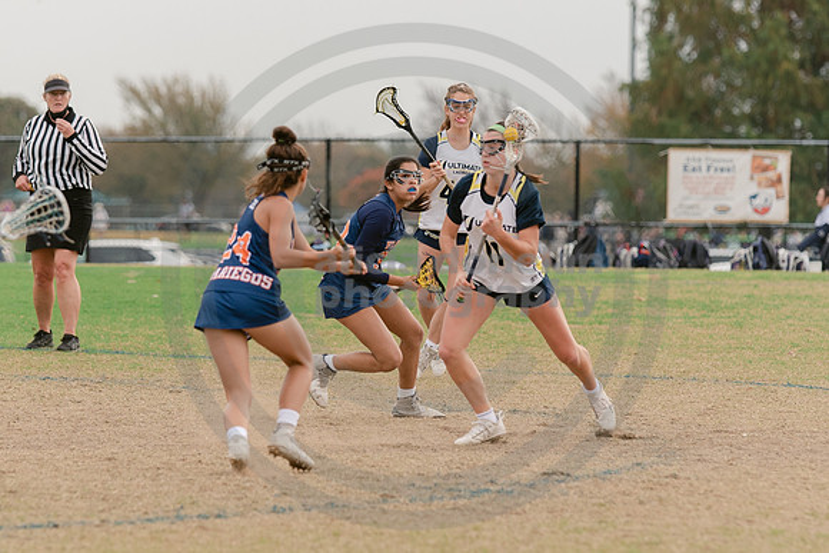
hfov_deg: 6.2
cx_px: 386
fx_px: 7617
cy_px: 284
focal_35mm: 331
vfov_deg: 4.2
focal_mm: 155
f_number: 3.2
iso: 250
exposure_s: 1/1250
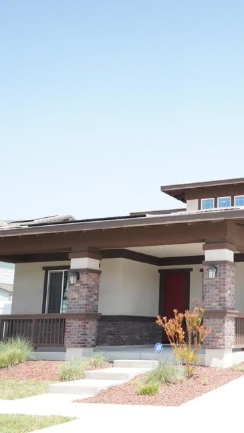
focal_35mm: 48
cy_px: 224
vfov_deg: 42.9
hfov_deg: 23.9
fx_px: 552
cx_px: 242
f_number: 8
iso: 12800
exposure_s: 1/8000
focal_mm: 29
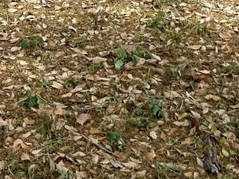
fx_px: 849
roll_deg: -0.5
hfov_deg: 15.8
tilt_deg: +0.0
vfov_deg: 10.3
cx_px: 28
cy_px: -262
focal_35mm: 123
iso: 100
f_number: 1.78
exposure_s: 1/1727
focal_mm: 6.76
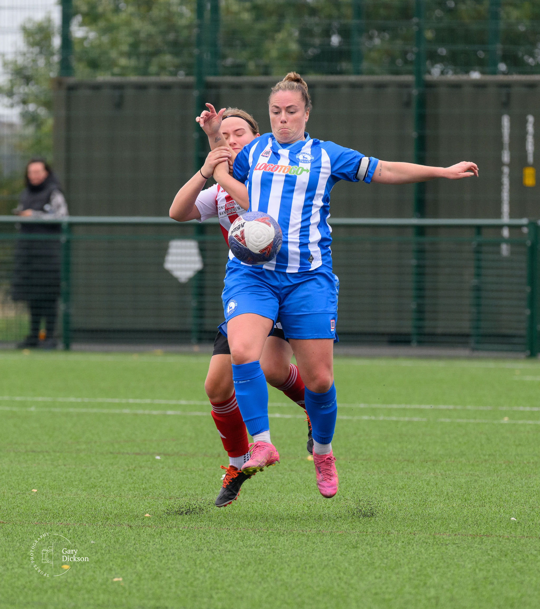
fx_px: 10094
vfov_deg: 3.5
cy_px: 392
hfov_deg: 3.1
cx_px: 245
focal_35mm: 537
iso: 1000
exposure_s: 1/1250
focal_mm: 260
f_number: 5
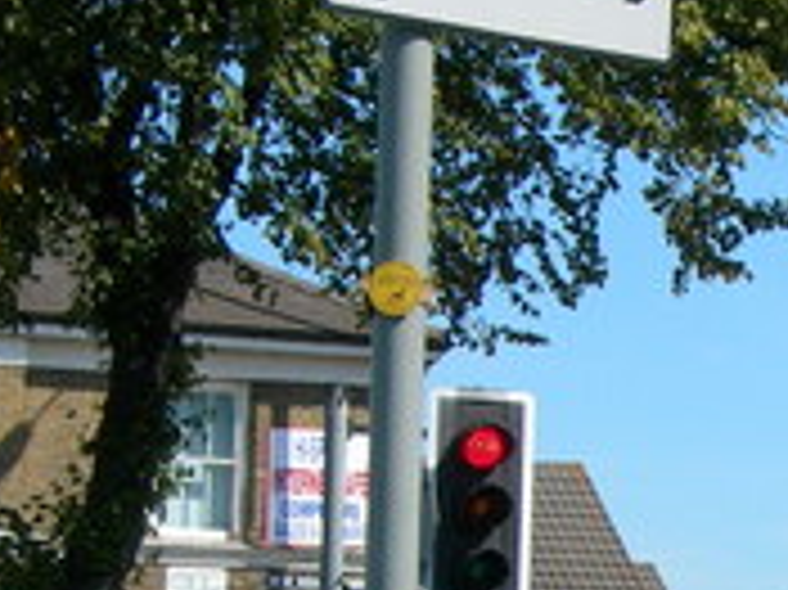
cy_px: 658
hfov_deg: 8.7
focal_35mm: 223
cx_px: 1153
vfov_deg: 6.6
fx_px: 5073
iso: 50
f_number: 5.9
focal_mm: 12.7
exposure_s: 1/243
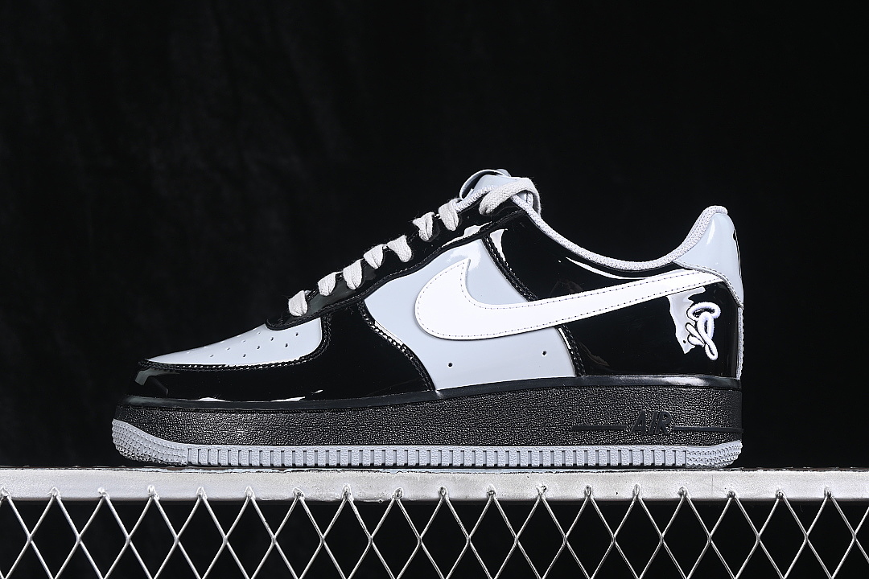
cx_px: 434
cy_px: 290
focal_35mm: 75
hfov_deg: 27.0
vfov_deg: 18.2
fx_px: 1810
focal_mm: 50
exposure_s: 1/60
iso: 160
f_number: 6.3
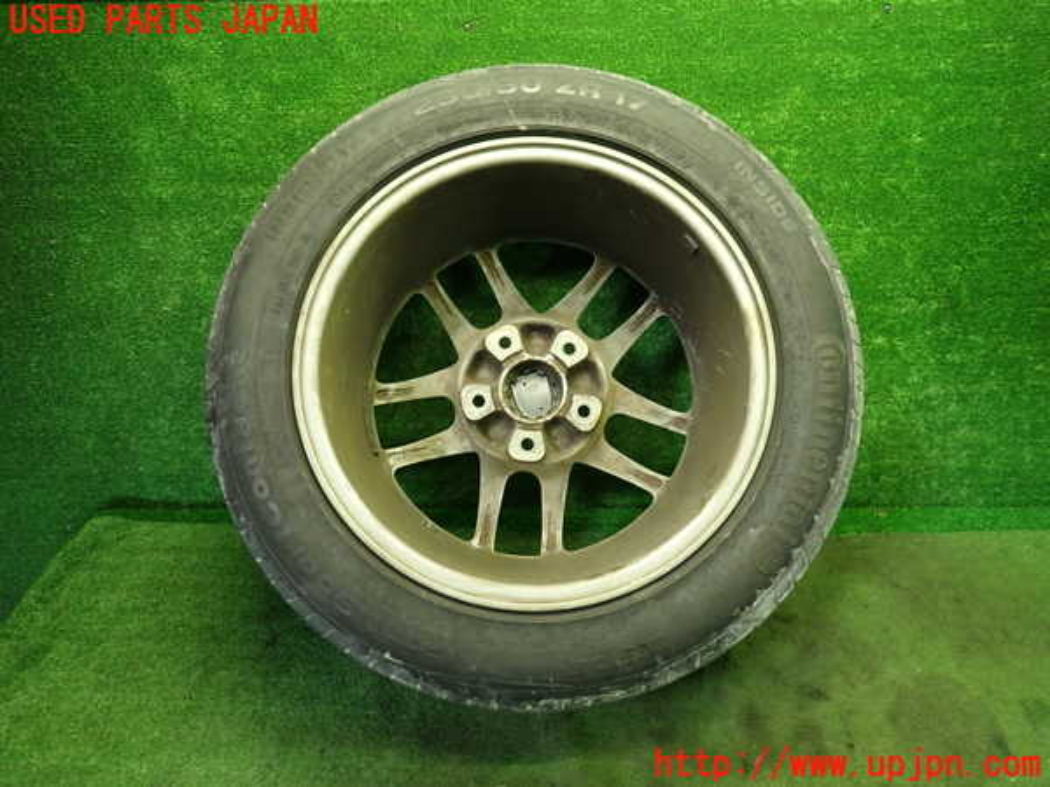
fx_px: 758
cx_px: 525
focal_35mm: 25
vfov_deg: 54.9
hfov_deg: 69.4
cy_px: 394
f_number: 2
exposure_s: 1/30
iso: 200
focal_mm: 4.5
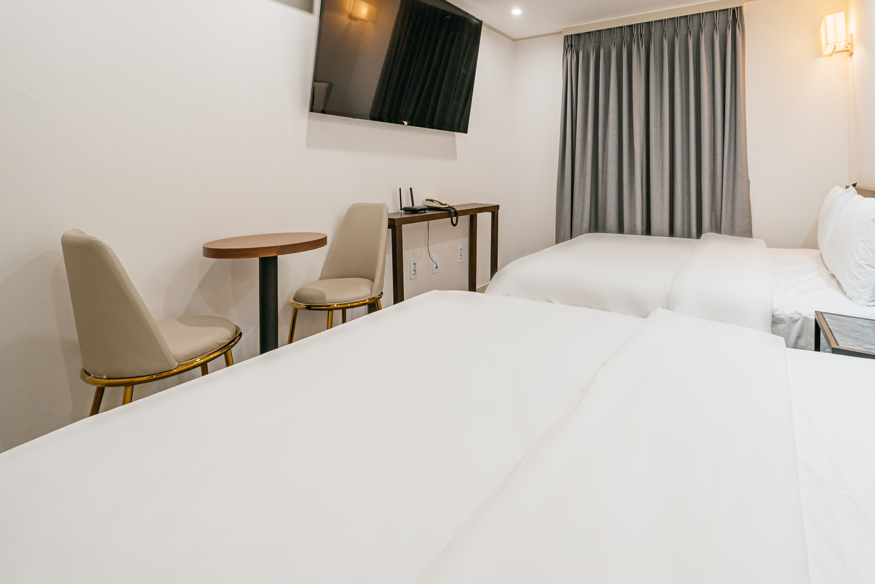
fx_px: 389
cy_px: 277
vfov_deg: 73.7
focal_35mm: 16
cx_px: 546
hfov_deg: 94.8
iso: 400
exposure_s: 1/20
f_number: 6.3
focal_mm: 12
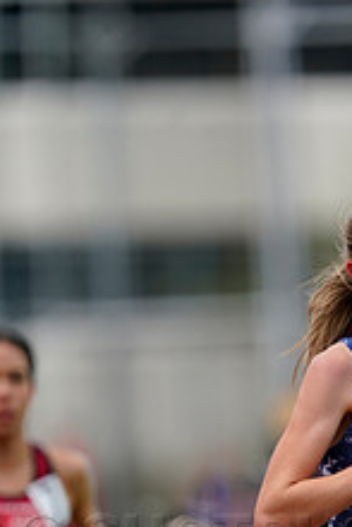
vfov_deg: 1.7
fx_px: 17952
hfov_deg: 1.1
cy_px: 525
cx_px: 323
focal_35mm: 1226
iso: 320
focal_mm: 600
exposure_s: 1/640
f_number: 5
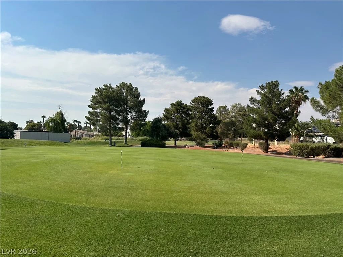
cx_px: 172
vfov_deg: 56.8
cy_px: 128
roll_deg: -1.9
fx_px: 238
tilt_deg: +3.8
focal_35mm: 24
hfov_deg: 71.6
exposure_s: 1/7042
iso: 80
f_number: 1.78
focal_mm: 6.86
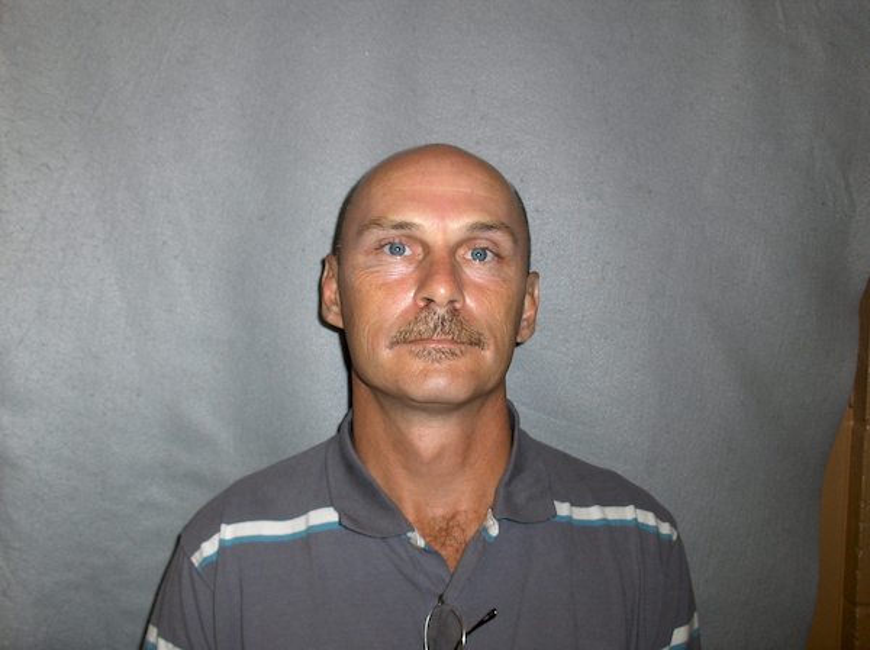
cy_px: 325
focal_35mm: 28
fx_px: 703
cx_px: 435
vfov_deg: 49.6
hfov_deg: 63.5
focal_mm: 5.8
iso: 54
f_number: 2.8
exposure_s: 1/60
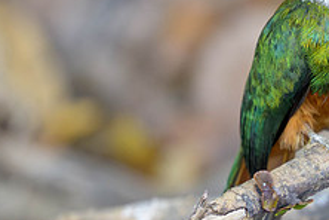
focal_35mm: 2952
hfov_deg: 0.7
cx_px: 600
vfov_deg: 0.5
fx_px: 26976
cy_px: 126
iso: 900
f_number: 2.8
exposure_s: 1/1000
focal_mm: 400
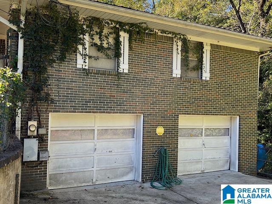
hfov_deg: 67.3
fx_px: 204
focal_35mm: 26
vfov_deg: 53.1
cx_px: 136
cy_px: 102
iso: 50
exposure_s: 1/473
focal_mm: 5.1
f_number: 1.6
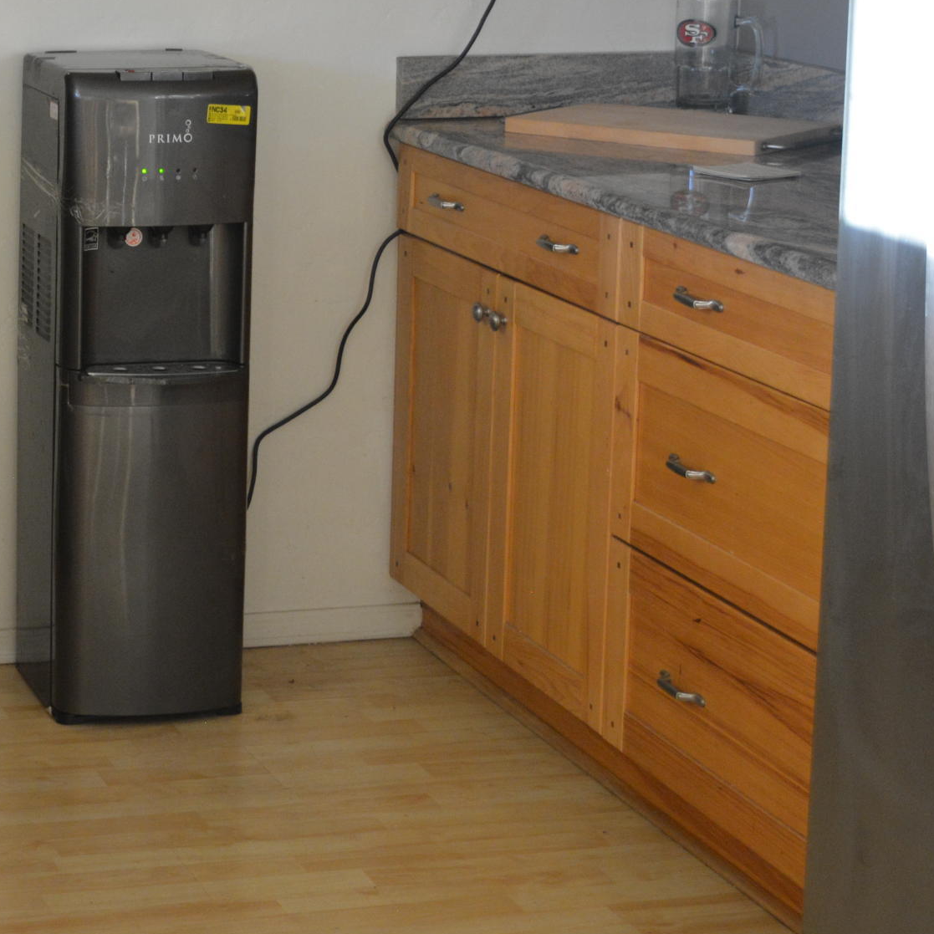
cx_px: -96
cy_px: 251
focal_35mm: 89
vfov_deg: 19.4
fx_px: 2717
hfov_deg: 18.7
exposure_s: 1/50
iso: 800
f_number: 4.2
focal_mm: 26
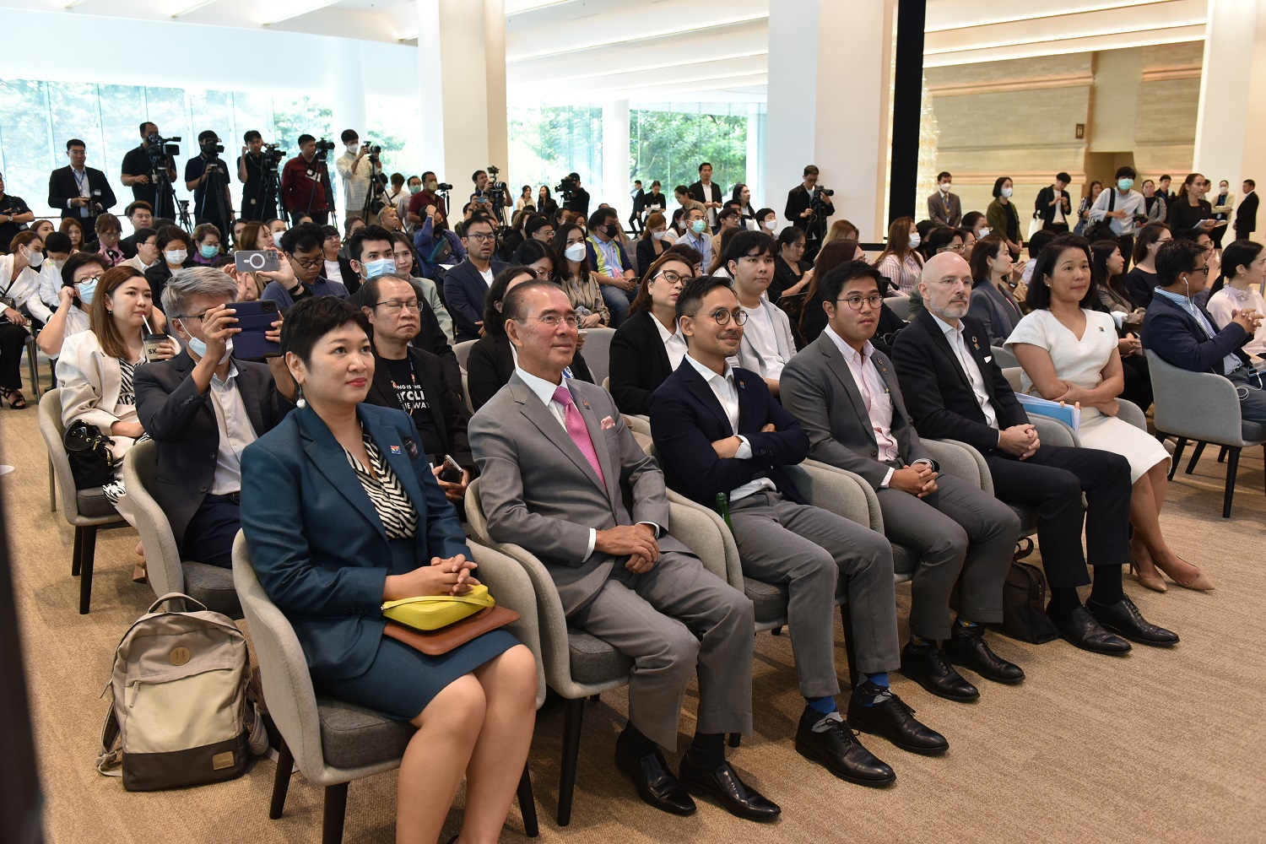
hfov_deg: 60.3
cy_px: 422
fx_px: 1090
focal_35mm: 31
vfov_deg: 42.3
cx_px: 633
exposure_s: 1/80
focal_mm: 31
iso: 900
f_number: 5.6
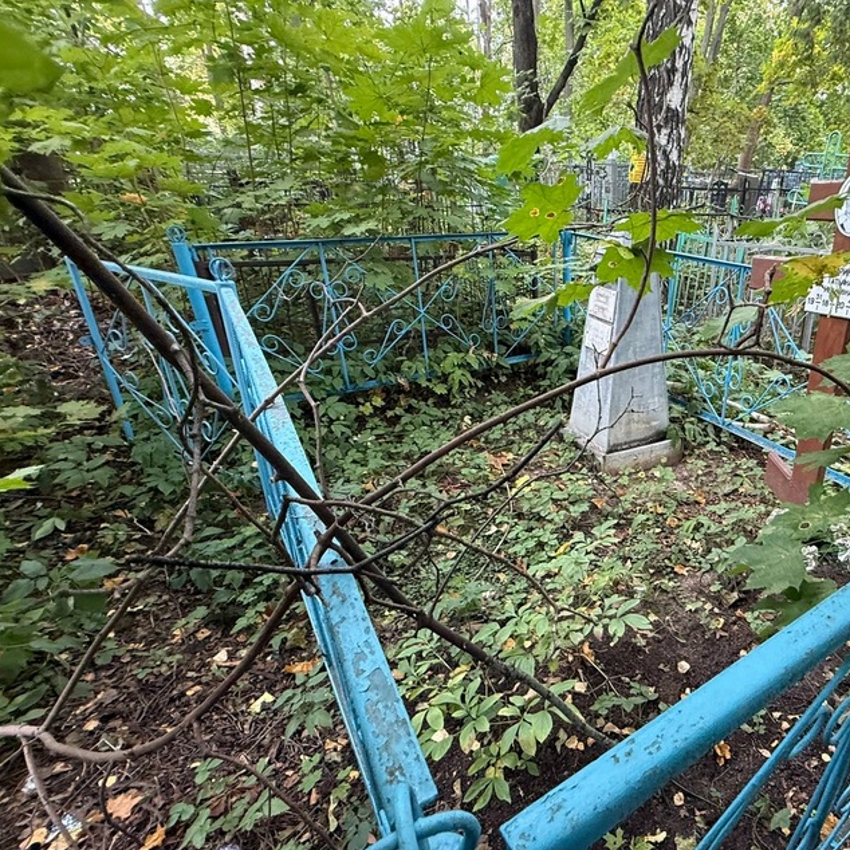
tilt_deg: -28.2
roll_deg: -0.9
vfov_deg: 74.4
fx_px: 556
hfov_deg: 71.2
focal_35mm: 20
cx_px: 605
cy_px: 487
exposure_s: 1/98
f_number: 2.2
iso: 320
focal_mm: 2.22
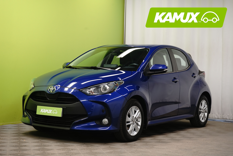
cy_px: 78
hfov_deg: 28.8
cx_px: 116
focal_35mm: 70
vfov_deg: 19.5
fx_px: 453
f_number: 8
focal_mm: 70
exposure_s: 1/6
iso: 500
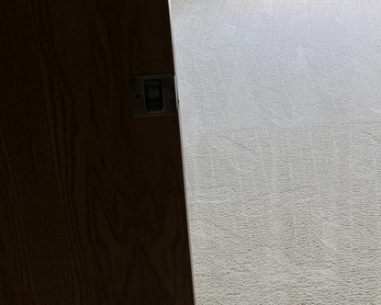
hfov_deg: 29.3
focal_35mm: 61
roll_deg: -2.5
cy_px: 22
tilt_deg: -20.8
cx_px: 366
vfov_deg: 24.2
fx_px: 688
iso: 80
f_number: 1.78
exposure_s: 1/514
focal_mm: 6.76
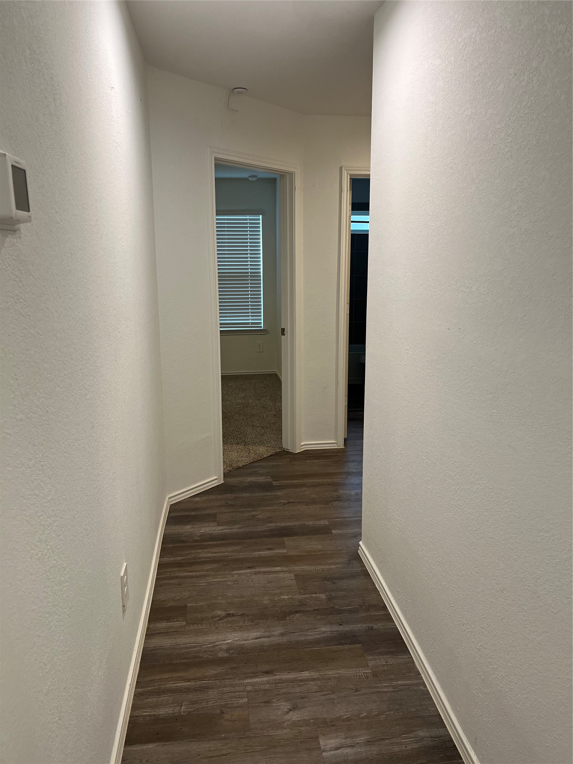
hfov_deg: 53.1
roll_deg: +1.9
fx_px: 574
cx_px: 286
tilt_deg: -10.3
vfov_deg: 67.3
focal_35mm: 26
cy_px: 382
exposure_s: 1/120
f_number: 1.6
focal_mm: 5.1
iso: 125
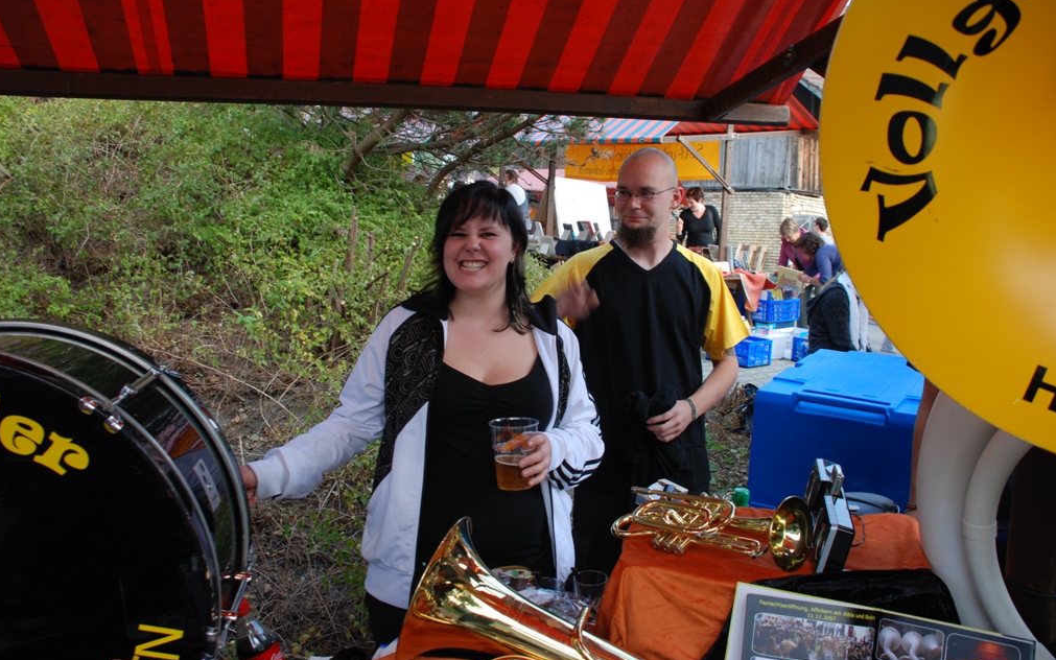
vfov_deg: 40.6
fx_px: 892
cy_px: 305
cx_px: 531
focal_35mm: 31
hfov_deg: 61.2
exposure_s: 1/100
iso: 200
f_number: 5
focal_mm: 20
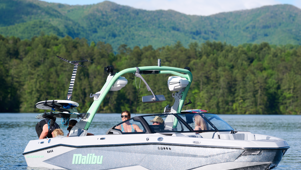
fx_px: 1133
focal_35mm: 142
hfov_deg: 15.1
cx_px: 151
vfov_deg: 8.5
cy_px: 98
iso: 100
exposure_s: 1/2000
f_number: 3.5
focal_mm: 135
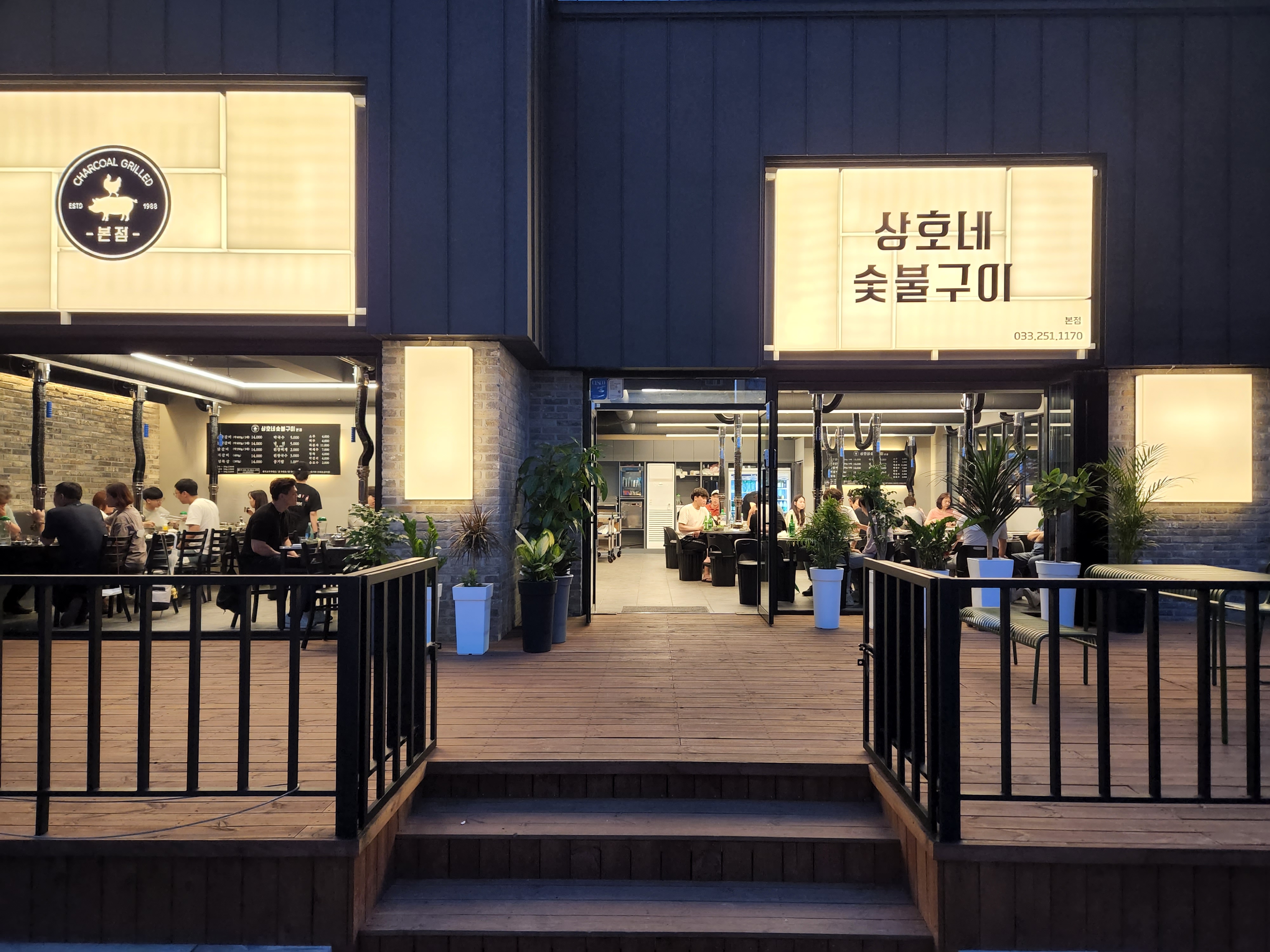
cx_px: 635
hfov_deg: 73.9
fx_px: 844
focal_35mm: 23
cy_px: 476
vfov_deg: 58.9
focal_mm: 5.4
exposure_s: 1/120
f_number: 1.8
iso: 250
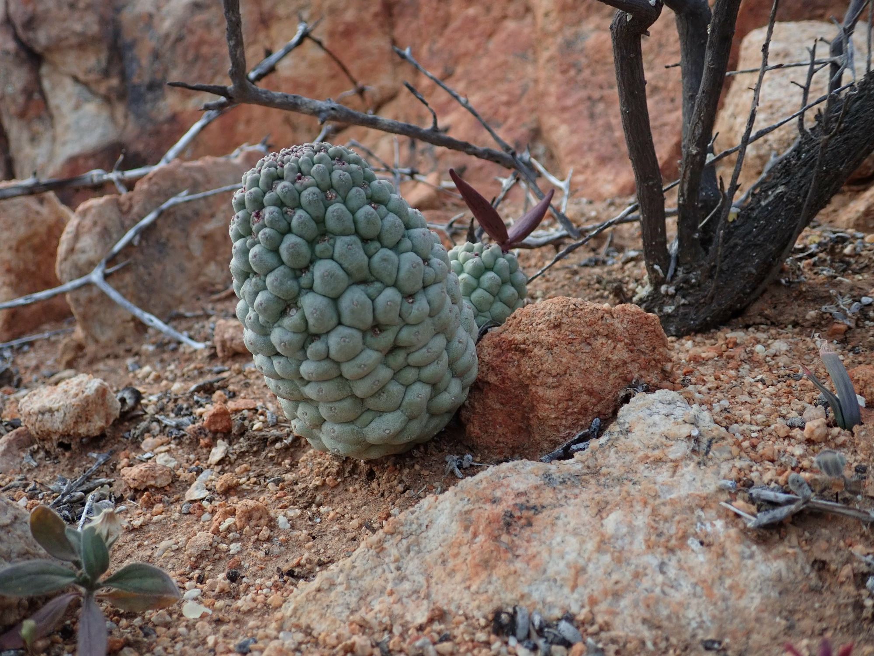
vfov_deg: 44.2
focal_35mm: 32
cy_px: 328
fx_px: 808
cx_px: 437
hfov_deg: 56.8
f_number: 2.4
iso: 200
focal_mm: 5.87
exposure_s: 1/125
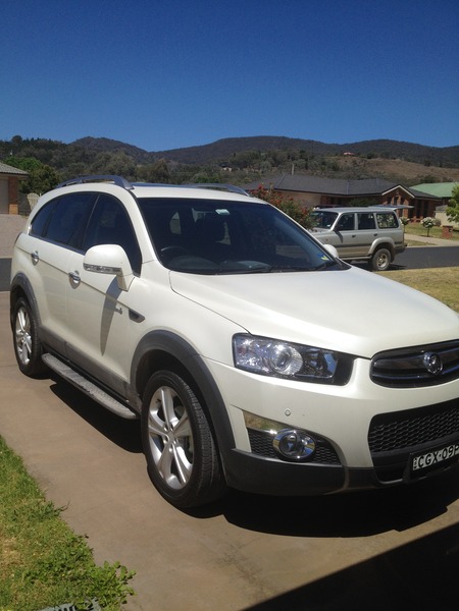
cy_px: 306
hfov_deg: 40.7
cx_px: 230
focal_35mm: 35
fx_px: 619
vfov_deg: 52.6
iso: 64
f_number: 2.4
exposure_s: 1/3460
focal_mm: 4.28
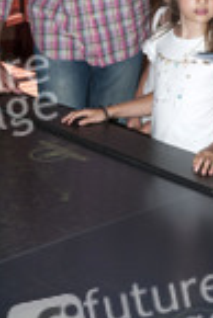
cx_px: 186
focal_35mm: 99
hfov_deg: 13.7
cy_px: -2
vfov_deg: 19.9
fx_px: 876
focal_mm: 24
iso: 400
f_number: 5.6
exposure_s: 1/80
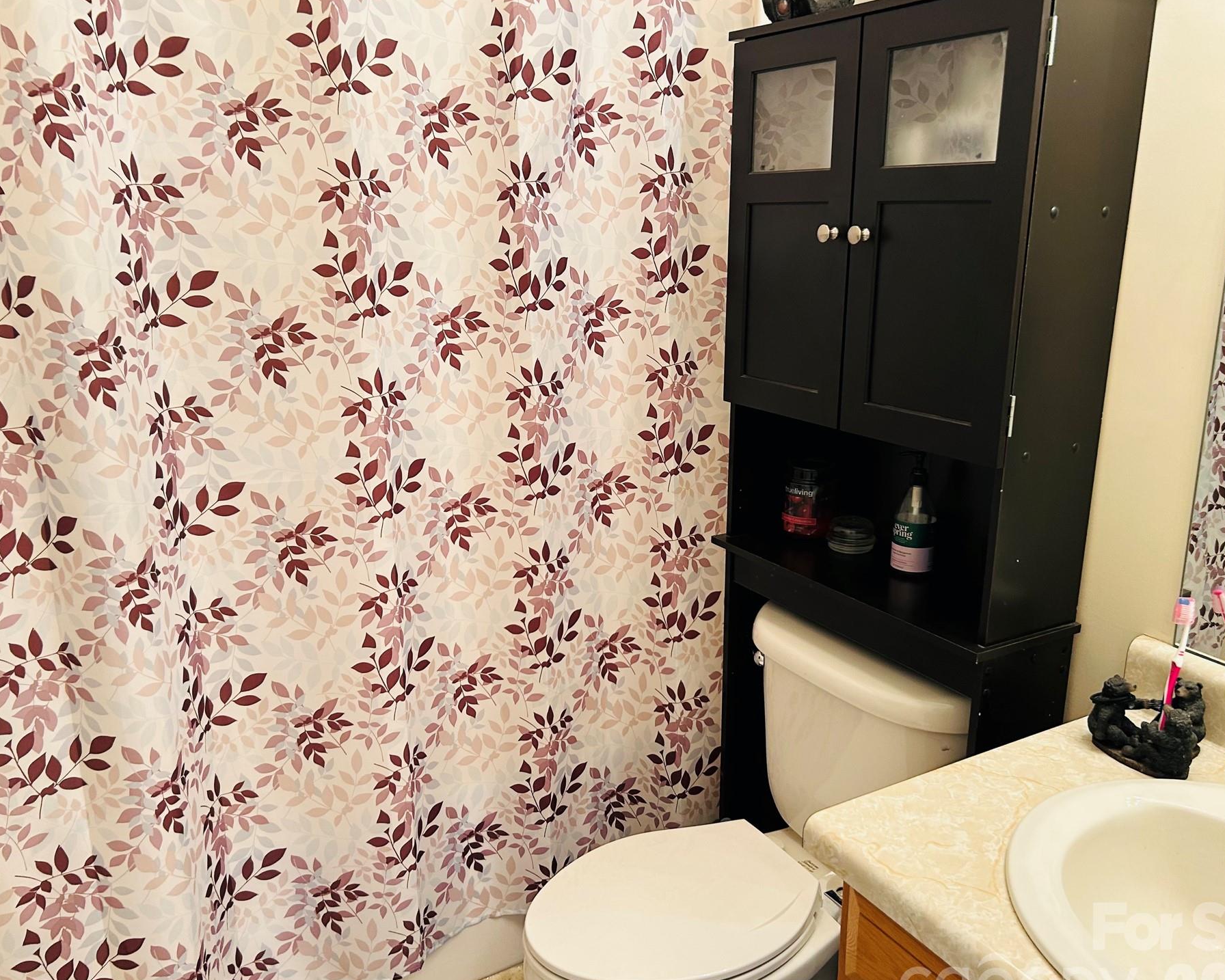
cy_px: 512
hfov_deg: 60.4
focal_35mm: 29
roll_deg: +0.5
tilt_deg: -14.6
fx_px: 1052
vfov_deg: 50.0
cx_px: 611
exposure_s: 1/60
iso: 125
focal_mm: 5.7
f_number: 1.5
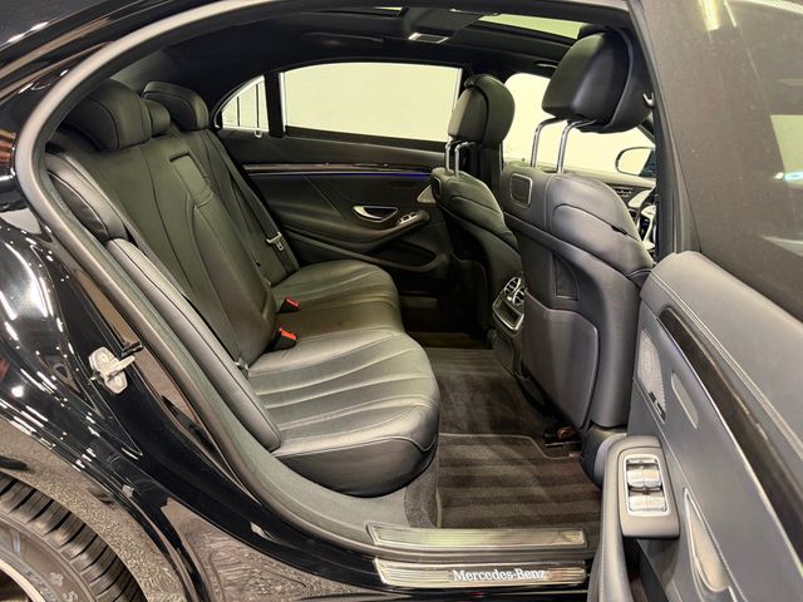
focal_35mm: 24
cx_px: 402
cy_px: 301
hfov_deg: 71.6
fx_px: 557
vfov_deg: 56.8
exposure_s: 1/60
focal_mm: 6.76
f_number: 1.78
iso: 400
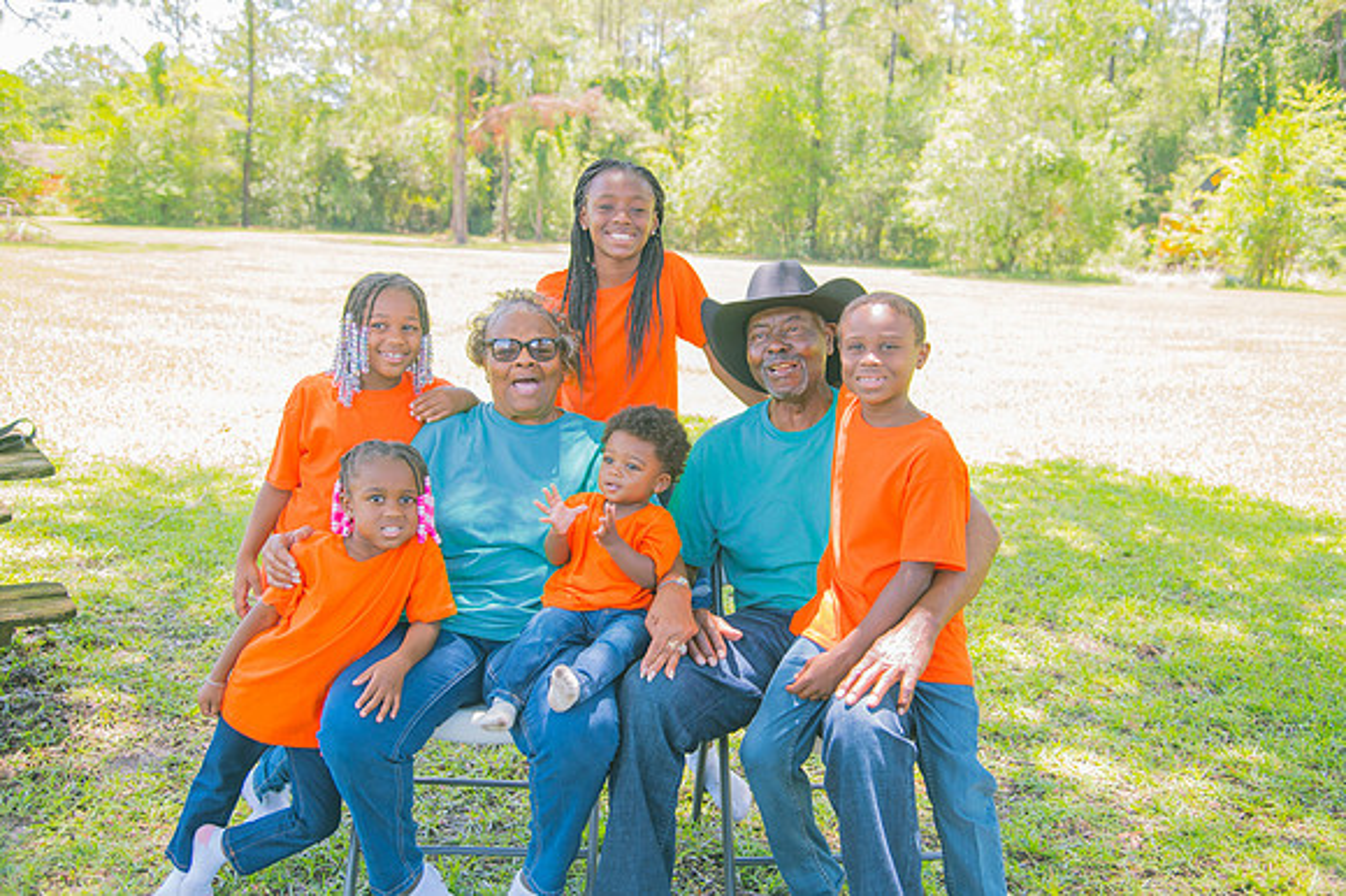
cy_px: 448
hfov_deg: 54.5
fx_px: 1308
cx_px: 673
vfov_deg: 37.8
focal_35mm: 35
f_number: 4
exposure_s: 1/125
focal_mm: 35
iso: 250
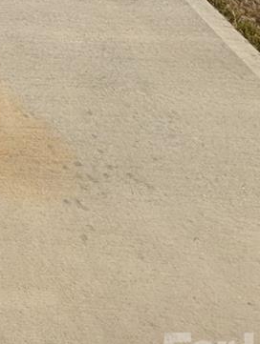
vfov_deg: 21.4
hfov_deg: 21.3
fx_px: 509
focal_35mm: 51
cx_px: -181
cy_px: -293
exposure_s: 1/11765
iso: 50
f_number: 1.7
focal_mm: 2.02
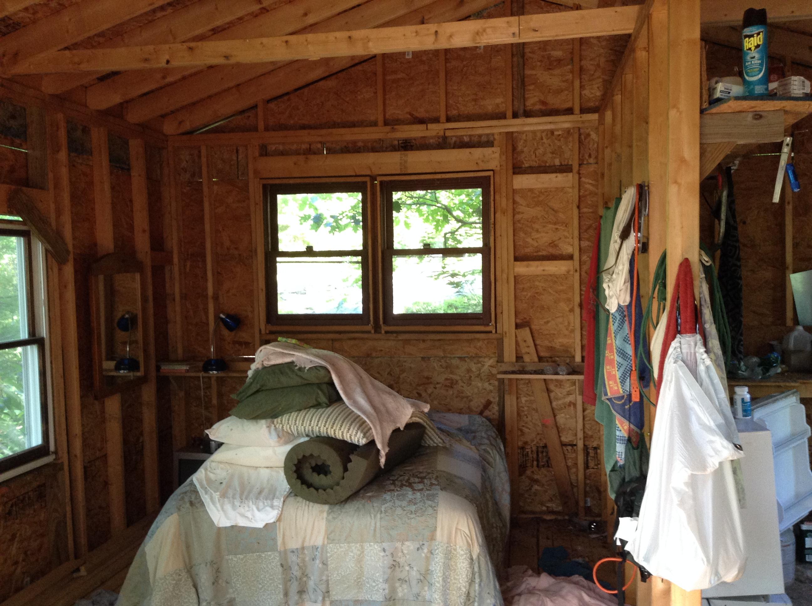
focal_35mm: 33
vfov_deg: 42.8
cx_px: 406
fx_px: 773
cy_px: 303
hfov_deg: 55.4
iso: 100
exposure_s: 1/24
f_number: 2.4
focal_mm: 3.3
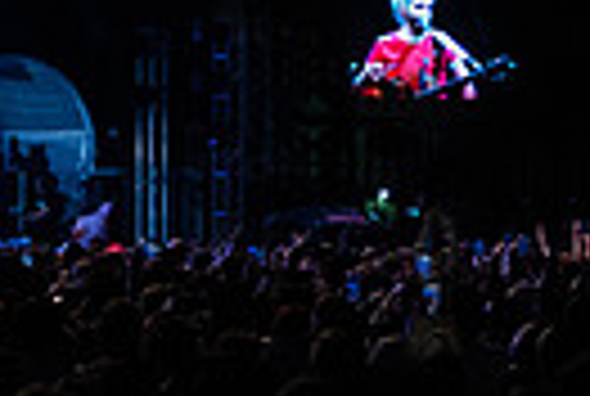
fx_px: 2760
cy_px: 61
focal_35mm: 168
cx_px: -149
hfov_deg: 11.9
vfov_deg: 8.2
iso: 6400
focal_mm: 38
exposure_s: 1/500
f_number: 3.5
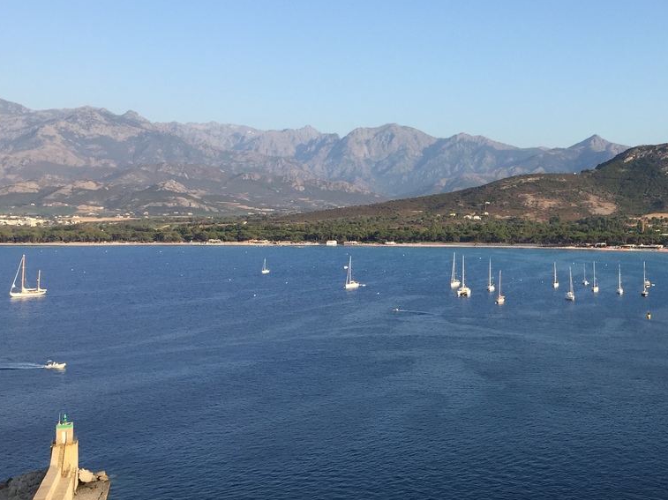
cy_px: 194
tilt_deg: +0.7
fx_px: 887
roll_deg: -0.3
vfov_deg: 31.4
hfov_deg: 39.8
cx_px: 523
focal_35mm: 46
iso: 32
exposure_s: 1/989
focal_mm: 4.15
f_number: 2.2
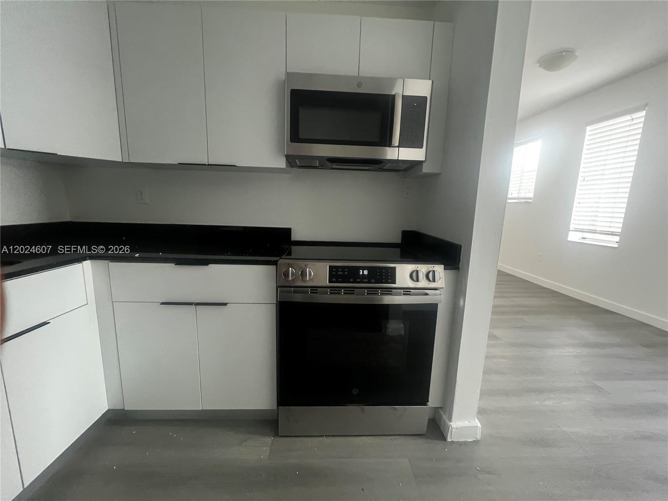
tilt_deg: -8.2
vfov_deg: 89.9
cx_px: 334
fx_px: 251
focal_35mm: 13
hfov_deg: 106.2
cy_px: 250
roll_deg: -1.9
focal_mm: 1.57
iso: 500
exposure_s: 1/60
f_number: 1.8
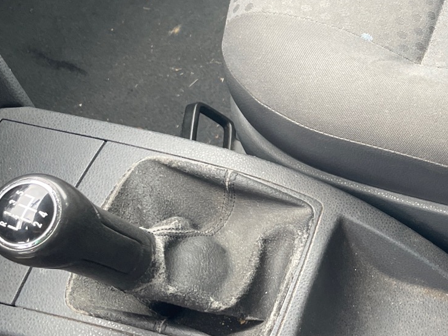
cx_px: 401
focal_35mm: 64
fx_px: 828
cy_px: 97
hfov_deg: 29.1
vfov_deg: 22.8
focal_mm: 4.2
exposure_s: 1/116
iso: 125
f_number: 1.6
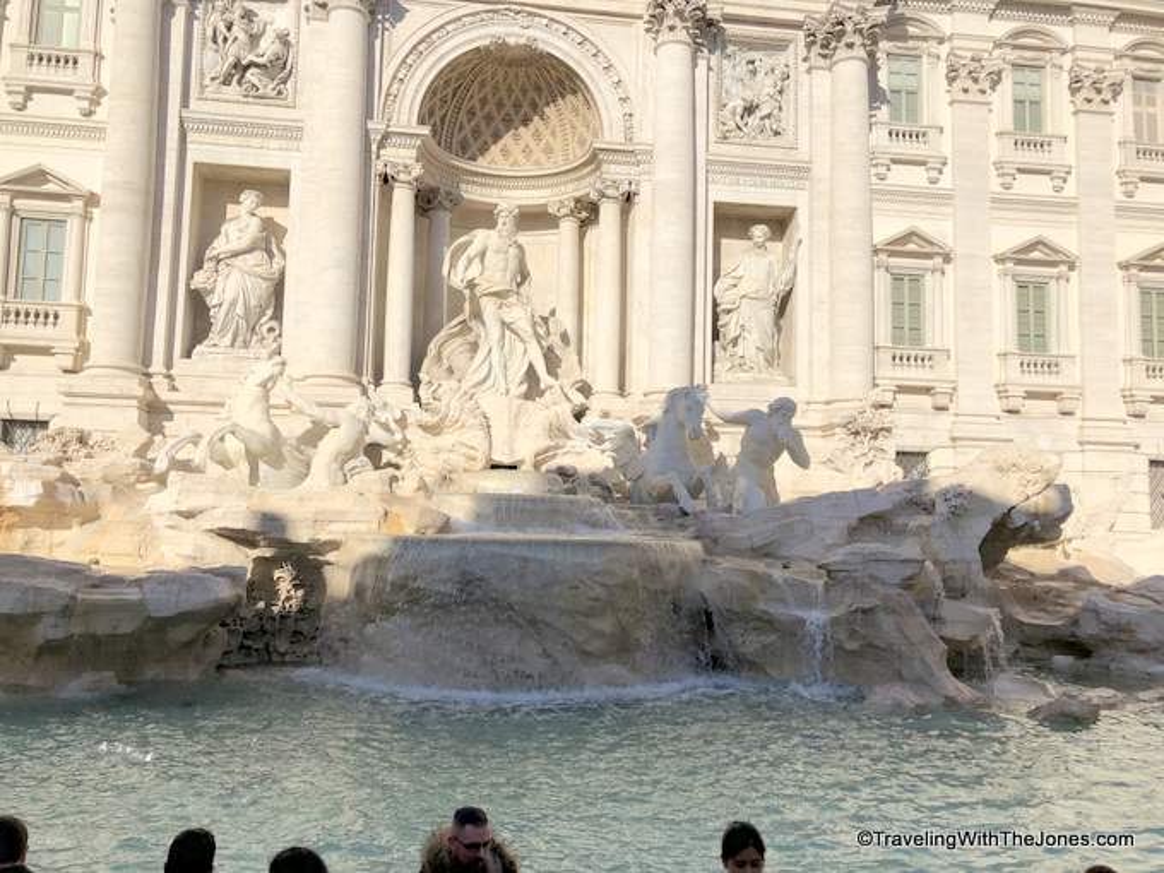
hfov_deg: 63.4
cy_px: 436
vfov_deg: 49.7
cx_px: 582
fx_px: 942
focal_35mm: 28
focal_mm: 3.99
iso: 25
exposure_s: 1/2857
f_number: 1.8
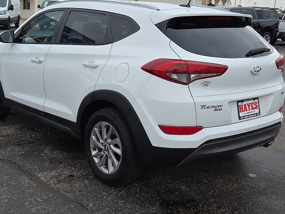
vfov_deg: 29.1
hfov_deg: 38.2
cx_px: 131
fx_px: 412
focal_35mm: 50
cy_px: 92
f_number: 1.8
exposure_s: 1/2500
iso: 76
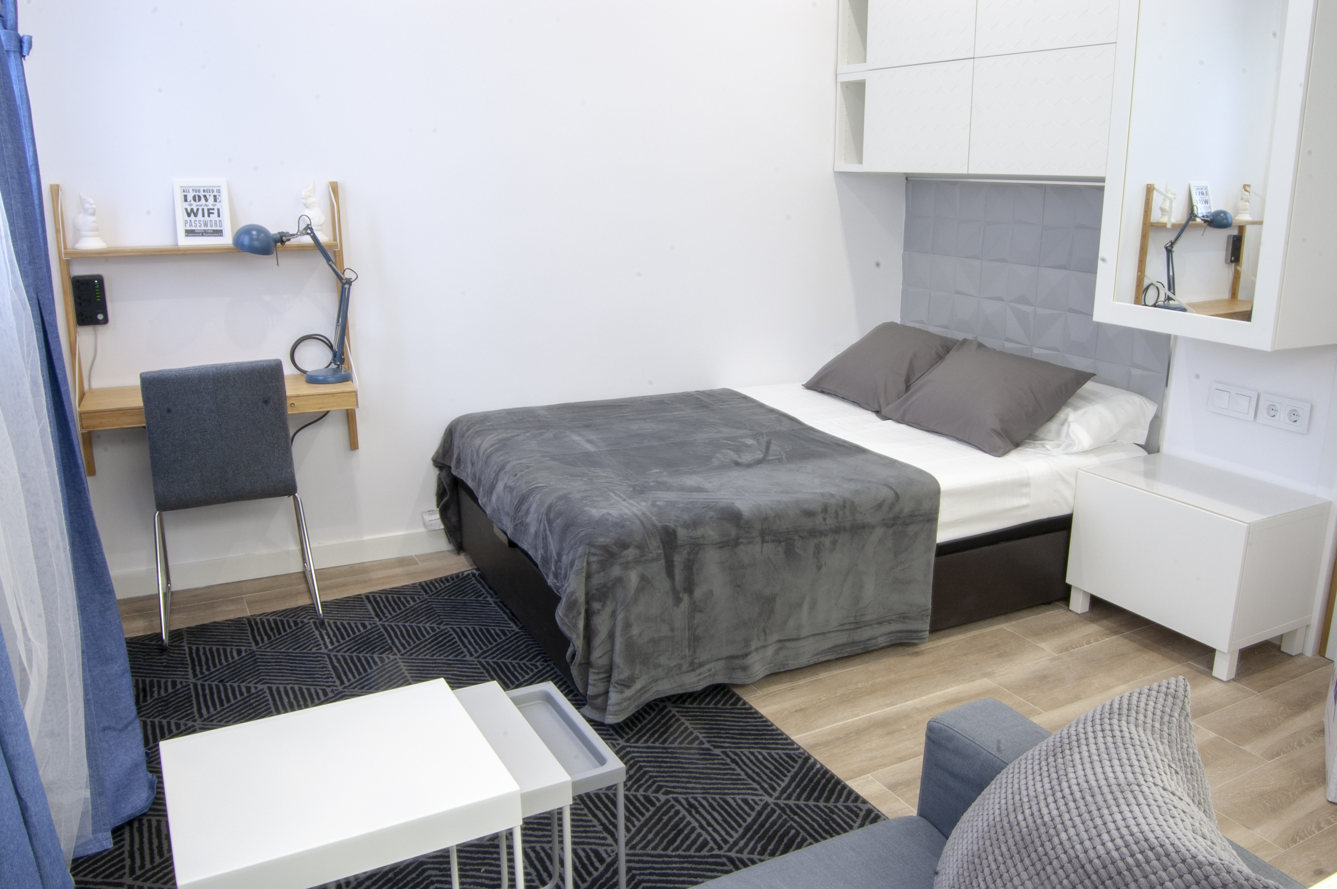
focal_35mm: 27
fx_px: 1002
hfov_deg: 67.4
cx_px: 668
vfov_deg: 47.8
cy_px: 444
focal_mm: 18
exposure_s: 13
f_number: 22
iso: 200
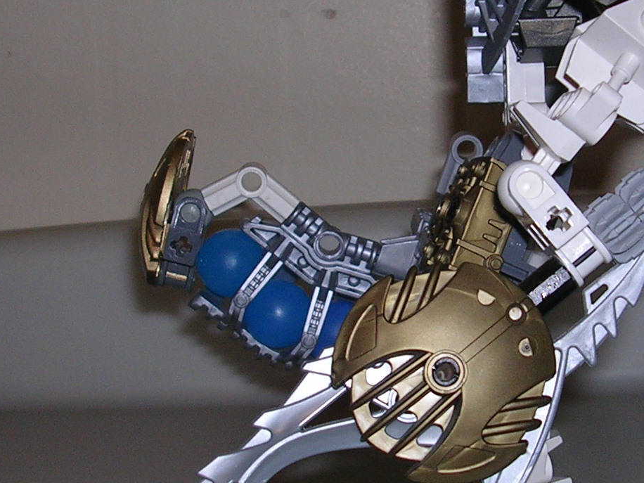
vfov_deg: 17.4
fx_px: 1581
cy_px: 207
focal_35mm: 85
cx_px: 453
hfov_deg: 22.9
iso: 50
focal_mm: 5.8
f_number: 2.8
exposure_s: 1/60.1
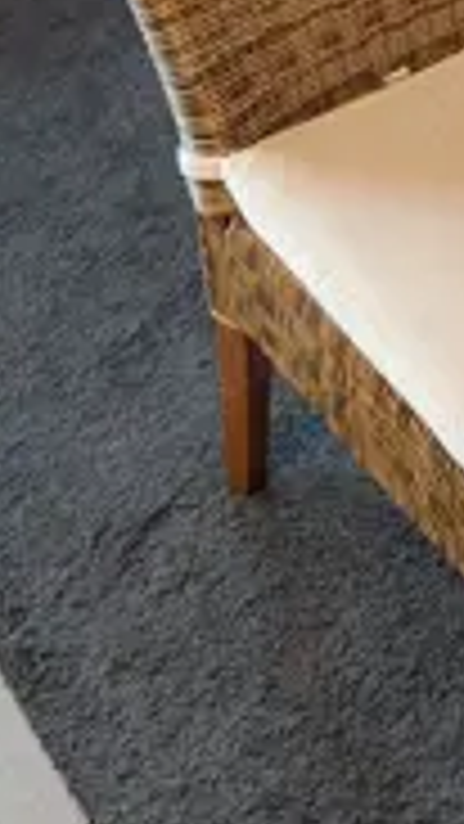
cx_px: 383
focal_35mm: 57
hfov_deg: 20.8
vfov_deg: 34.8
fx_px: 1246
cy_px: 104
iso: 168
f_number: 1.68
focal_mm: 6.9
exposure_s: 1/25
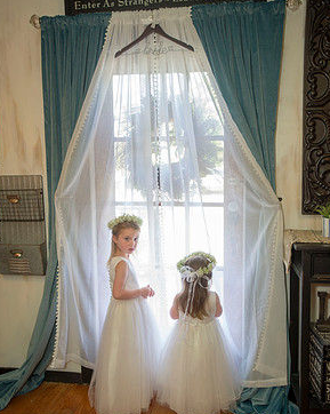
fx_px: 428
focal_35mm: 35
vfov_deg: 51.6
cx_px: 165
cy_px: 208
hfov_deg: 42.2
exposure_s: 1/125
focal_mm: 30
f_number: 2.8
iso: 640
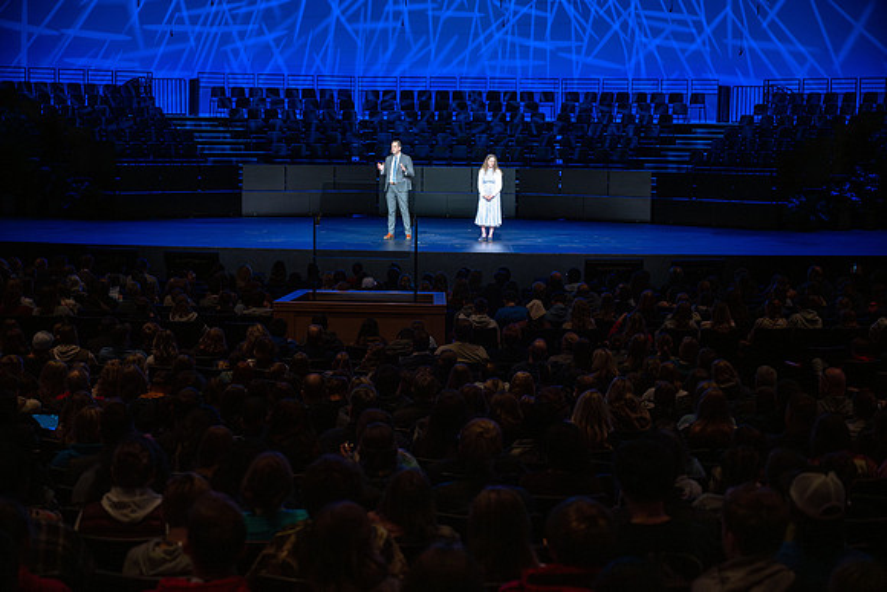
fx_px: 1725
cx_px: 444
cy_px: 296
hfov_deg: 28.8
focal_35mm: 70
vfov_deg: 19.5
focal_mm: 70
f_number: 4
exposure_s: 1/160
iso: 2500
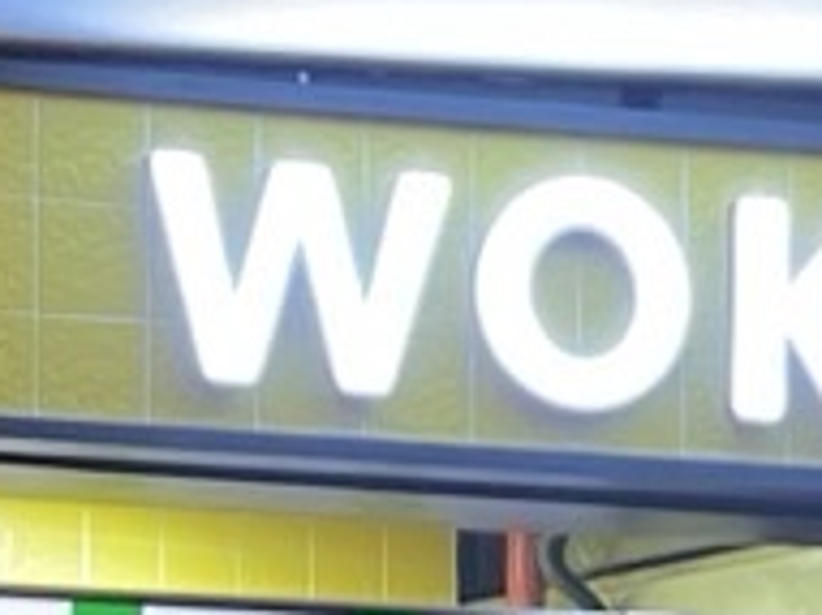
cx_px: 1179
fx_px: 10181
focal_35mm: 429
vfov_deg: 3.4
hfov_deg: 4.6
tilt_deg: -1.0
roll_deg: -0.4
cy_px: 1888
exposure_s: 1/50
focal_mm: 7.5
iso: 250
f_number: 2.2
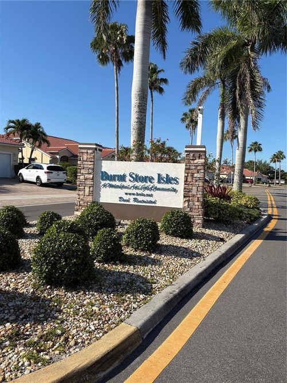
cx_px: 144
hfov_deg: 53.0
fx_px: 288
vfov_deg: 67.3
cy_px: 192
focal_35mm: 26
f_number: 1.6
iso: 50
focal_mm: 5.96
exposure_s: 1/3831
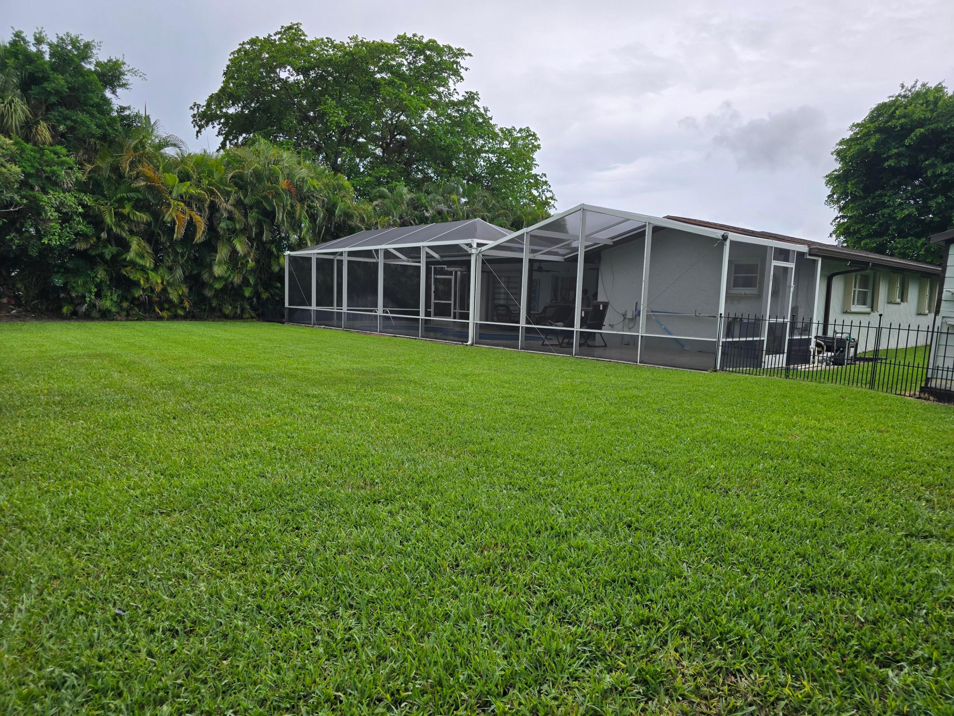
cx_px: 477
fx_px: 634
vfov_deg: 58.9
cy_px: 358
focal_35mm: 23
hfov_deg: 73.9
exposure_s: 1/732
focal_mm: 6.3
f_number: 1.7
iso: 12
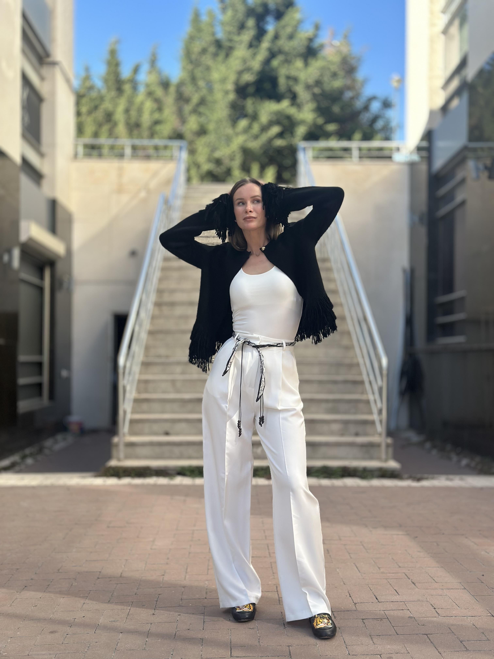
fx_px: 913
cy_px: 330
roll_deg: -0.7
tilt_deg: +1.4
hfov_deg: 30.3
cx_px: 247
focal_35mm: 48
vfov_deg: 39.7
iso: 80
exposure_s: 1/1517
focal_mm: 6.86
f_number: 1.78
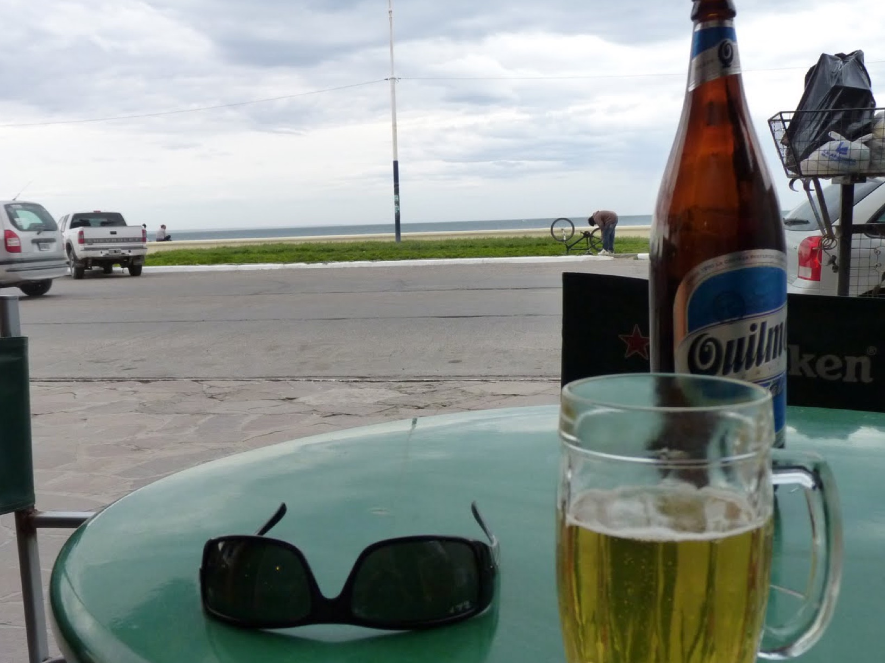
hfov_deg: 47.9
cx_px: 434
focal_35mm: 39
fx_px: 997
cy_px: 380
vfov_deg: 36.7
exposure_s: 1/250
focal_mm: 5.5
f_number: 3.6
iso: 320
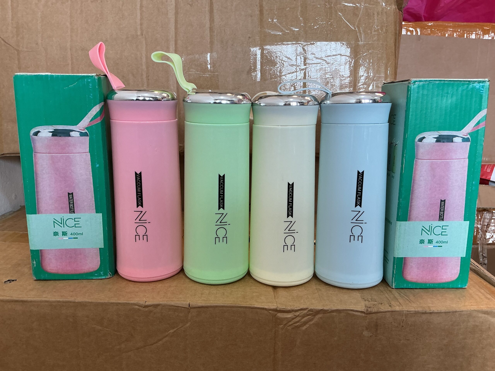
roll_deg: -1.0
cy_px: 186
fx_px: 415
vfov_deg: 48.2
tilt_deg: -9.3
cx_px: 248
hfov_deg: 61.7
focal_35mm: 29
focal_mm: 3
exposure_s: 1/120
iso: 40
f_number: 1.8
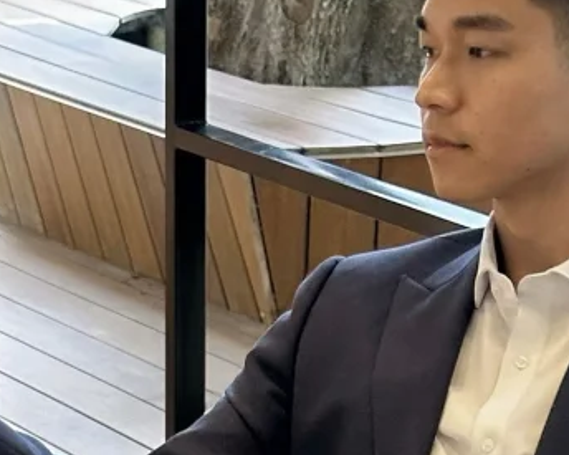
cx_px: 154
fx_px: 3300
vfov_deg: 7.7
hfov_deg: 9.8
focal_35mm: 196
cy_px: 773
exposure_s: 1/60
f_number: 1.78
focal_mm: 6.86
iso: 250
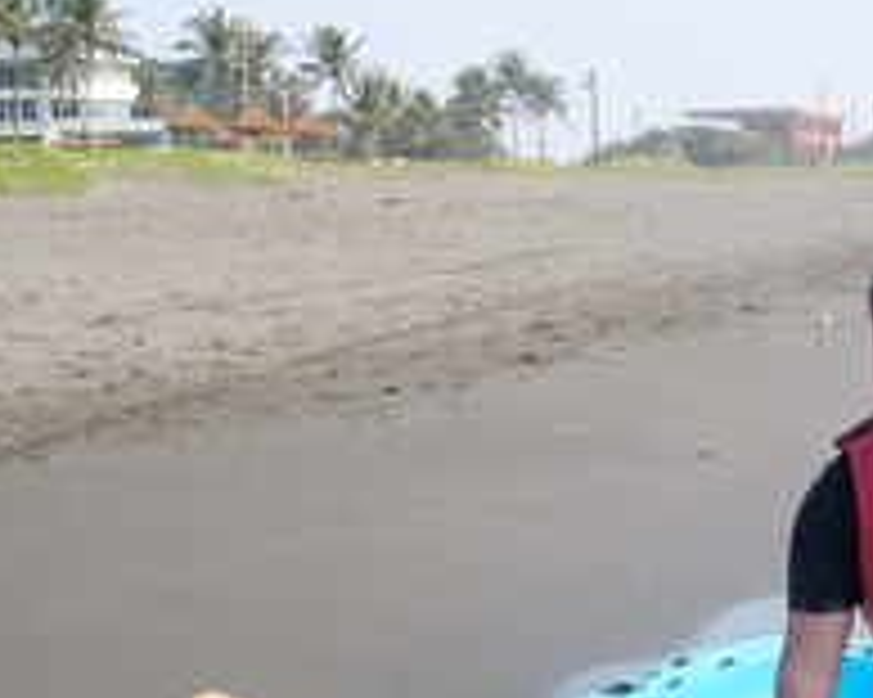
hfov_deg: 22.7
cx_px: 702
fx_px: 2143
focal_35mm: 83
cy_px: 556
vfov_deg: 18.3
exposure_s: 1/340
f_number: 8
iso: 400
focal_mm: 25.4
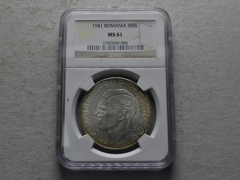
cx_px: 117
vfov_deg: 27.5
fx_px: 367
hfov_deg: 36.2
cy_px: 89
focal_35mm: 53
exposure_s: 1/250
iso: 400
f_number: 14
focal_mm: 32
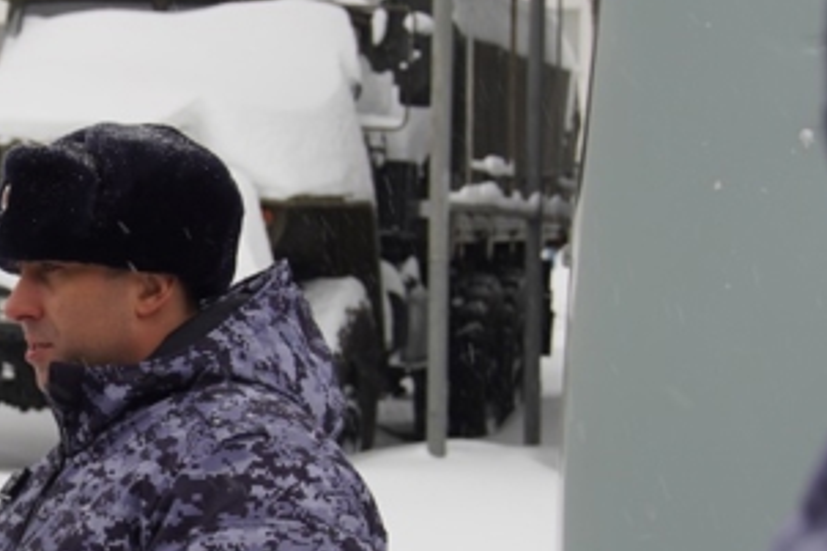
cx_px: -7
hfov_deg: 15.0
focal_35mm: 134
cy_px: 428
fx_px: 3076
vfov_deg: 10.2
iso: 100
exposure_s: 1/80
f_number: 5.6
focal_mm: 36
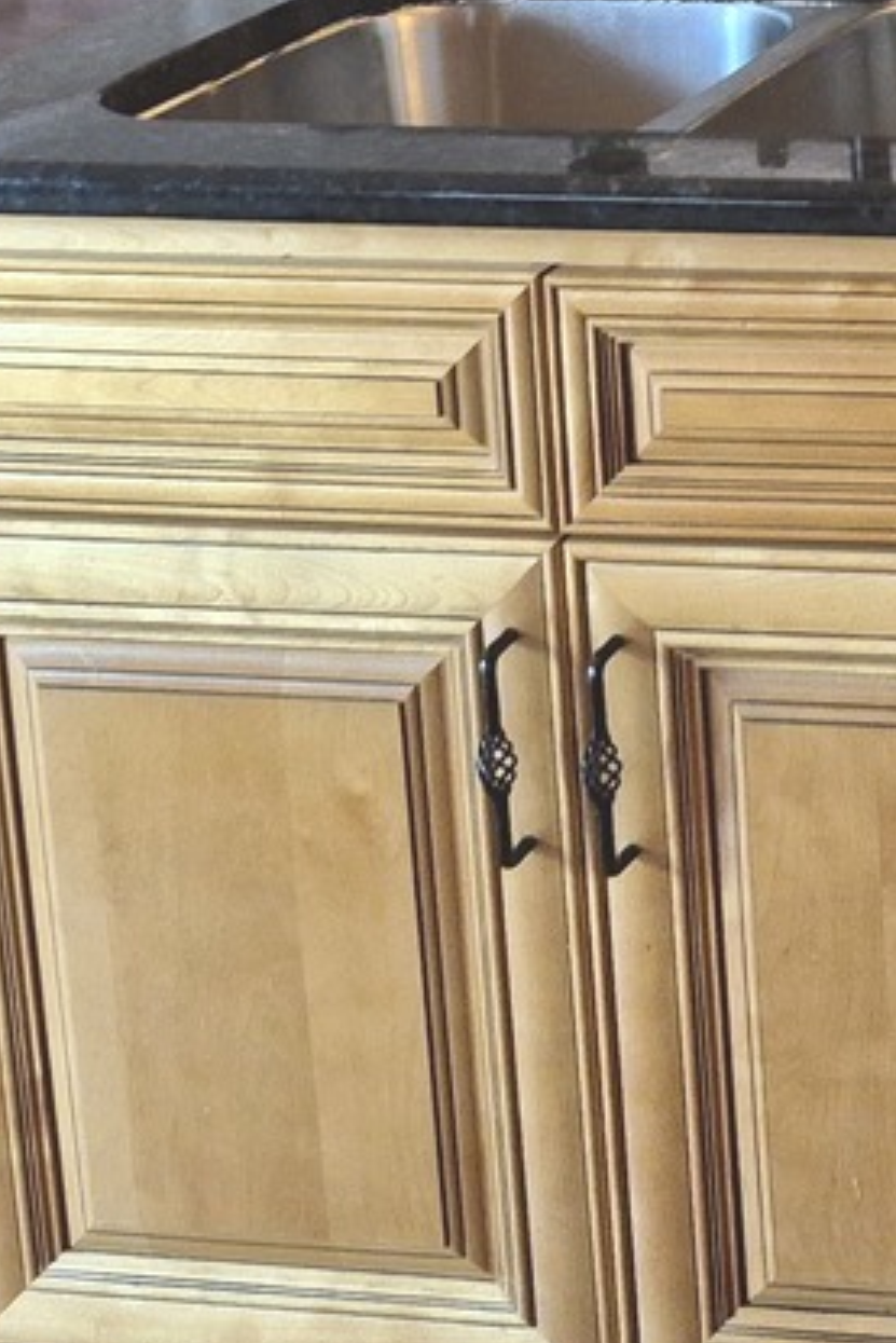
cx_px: 1608
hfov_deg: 14.5
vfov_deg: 22.5
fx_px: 3096
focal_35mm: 83
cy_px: -278
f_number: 1.8
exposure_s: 1/120
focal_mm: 5.4
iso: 500
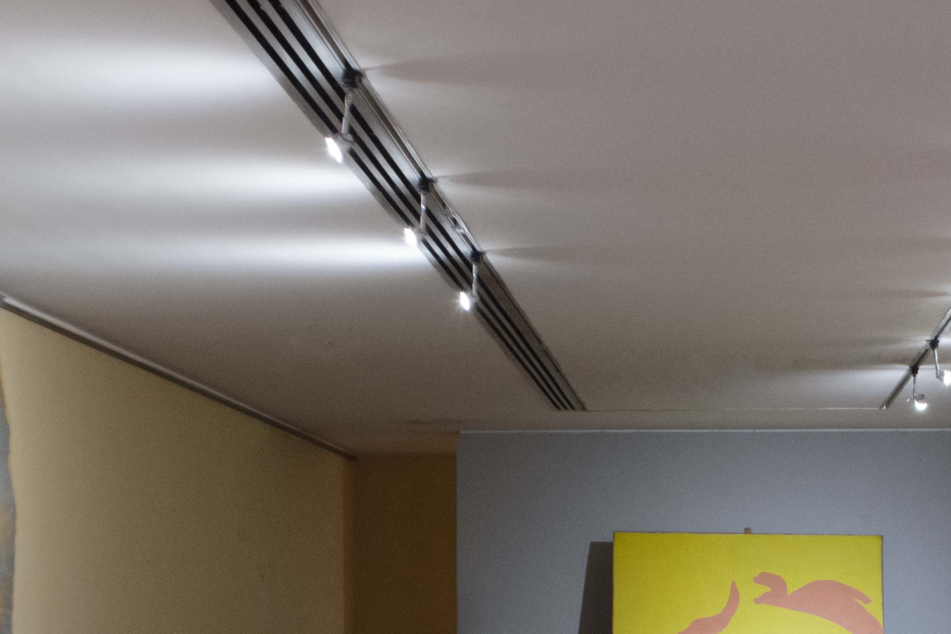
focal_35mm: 86
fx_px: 2271
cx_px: 653
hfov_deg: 23.5
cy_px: 644
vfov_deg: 15.6
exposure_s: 1/5
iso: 500
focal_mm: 20
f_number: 7.1
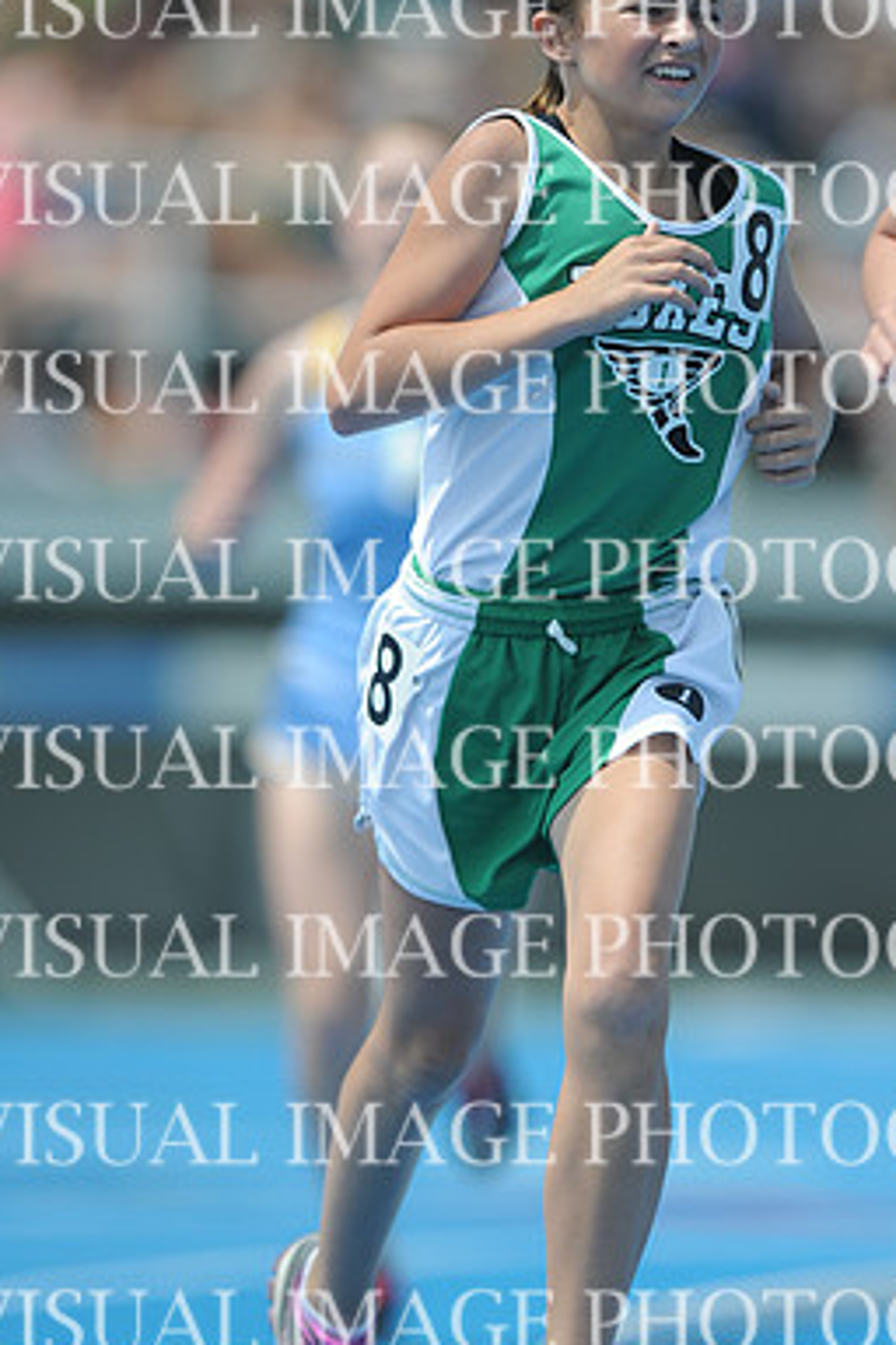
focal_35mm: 604
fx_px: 22548
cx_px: 560
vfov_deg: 3.4
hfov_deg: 2.3
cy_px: 662
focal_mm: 400
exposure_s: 1/3200
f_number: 3.5
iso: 200
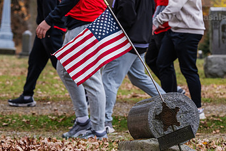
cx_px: 149
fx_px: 798
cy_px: 31
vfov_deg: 10.8
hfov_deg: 16.1
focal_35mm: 127
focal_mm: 76
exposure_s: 1/640
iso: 800
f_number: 4
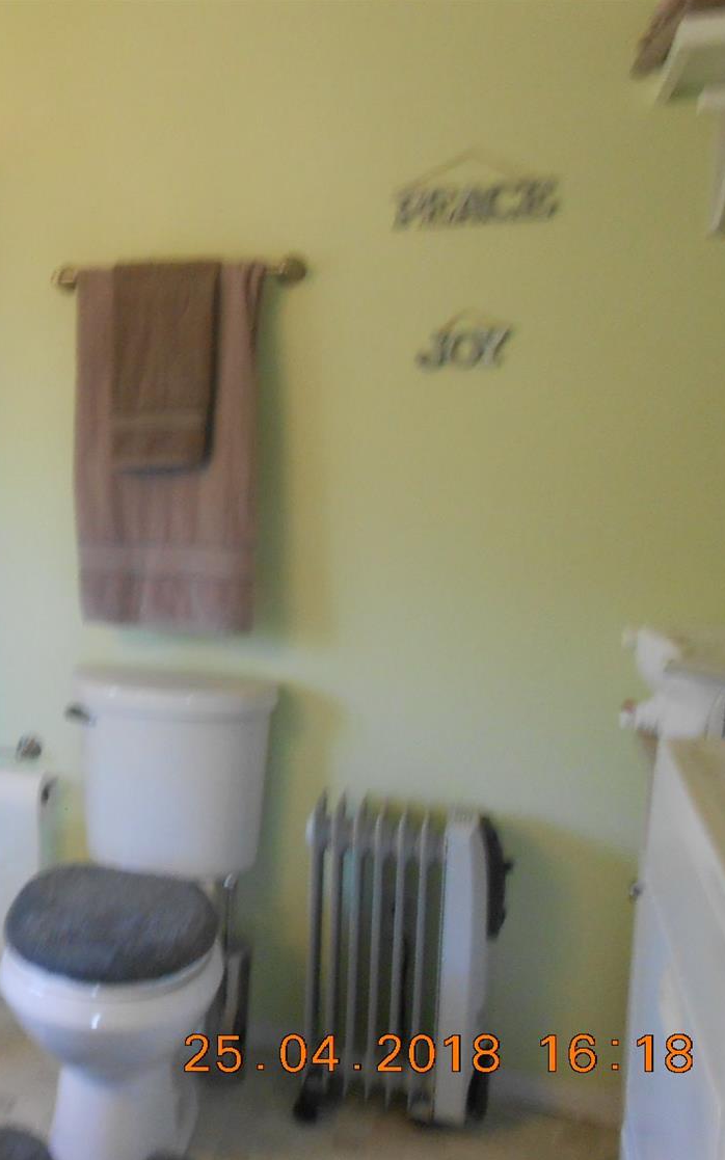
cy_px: 583
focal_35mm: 37
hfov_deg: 31.1
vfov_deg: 52.8
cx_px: -46
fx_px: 1170
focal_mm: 4.6
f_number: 3.5
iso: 250
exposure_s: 1/30
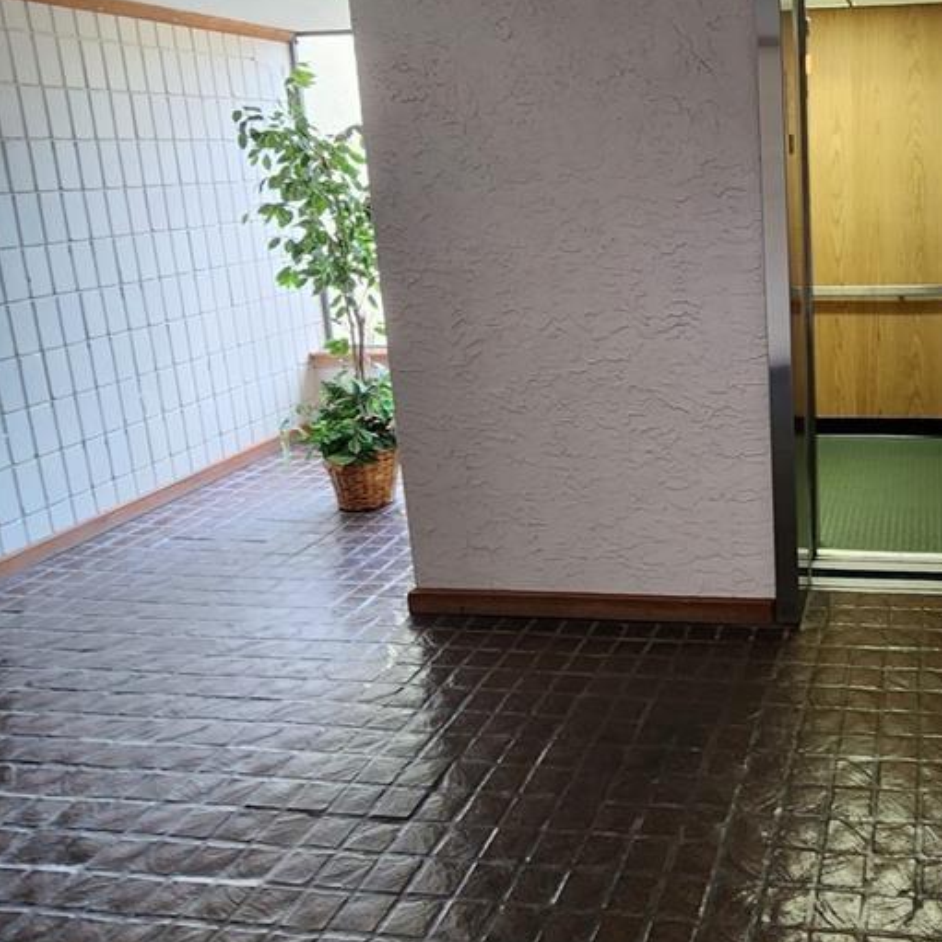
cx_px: 824
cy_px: 326
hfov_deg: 52.8
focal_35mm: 27
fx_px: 831
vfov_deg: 58.0
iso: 200
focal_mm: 2.2
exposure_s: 1/60
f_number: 2.2
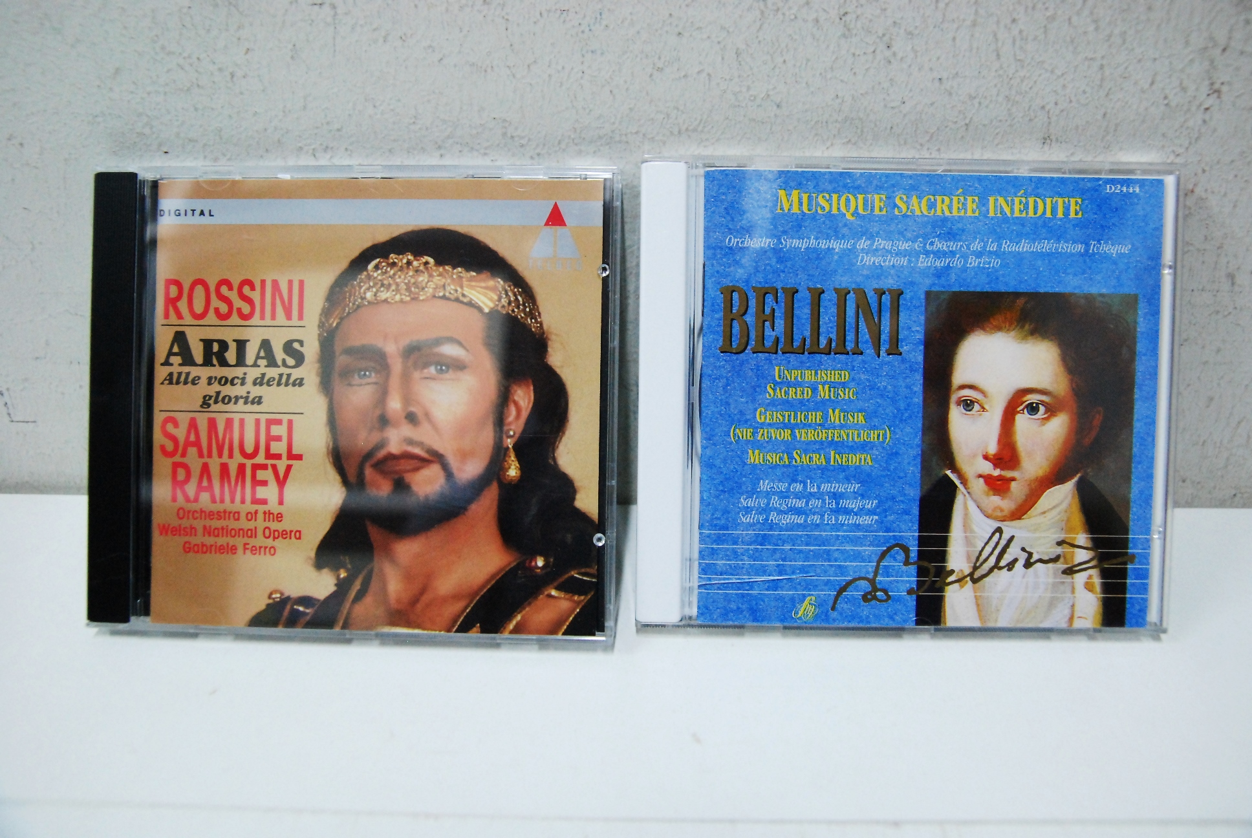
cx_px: 626
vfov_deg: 43.7
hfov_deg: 61.9
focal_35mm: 30
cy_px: 419
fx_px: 1045
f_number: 5
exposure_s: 1/60
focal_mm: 20
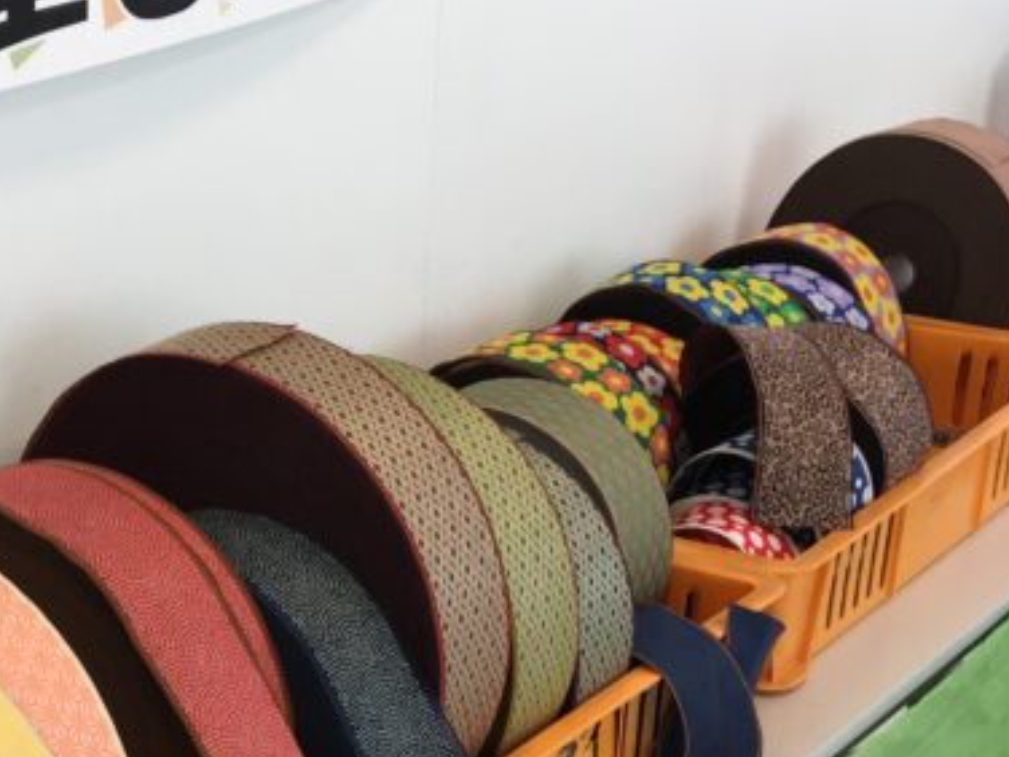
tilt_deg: -31.2
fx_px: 2303
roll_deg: +2.7
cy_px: 918
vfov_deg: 17.7
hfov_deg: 23.8
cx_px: 32
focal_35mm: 79
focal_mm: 4.15
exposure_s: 1/120
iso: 40
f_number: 2.2
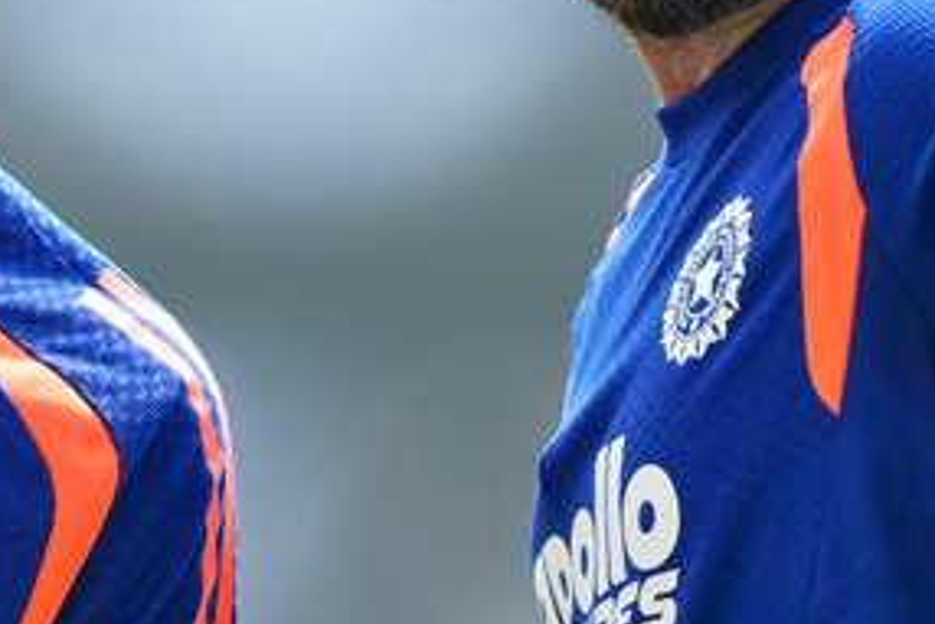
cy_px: 333
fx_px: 55736
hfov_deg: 1.0
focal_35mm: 2145
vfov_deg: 0.6
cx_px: -147
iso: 640
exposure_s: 1/1250
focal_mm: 600
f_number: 4.5
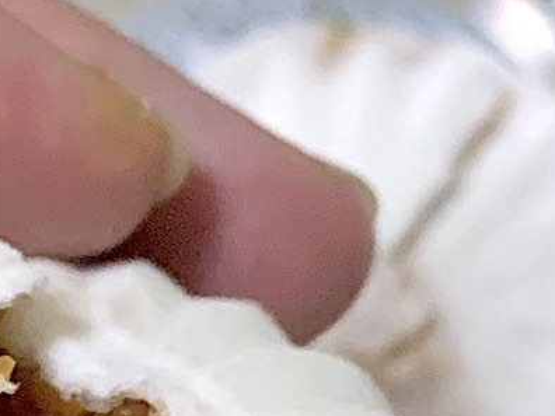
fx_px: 1010
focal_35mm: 63
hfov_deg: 29.7
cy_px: 479
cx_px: 80
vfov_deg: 21.8
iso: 320
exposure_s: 1/60
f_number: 1.8
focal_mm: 4.25
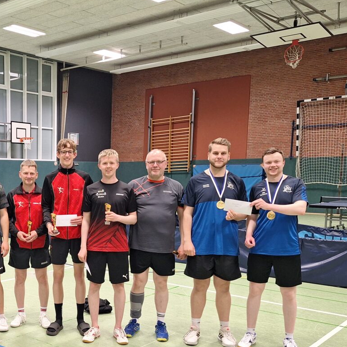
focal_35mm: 42
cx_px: 37
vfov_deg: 39.5
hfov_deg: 37.5
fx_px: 476
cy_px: 234
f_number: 1.8
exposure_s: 1/50
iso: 250
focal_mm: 5.54
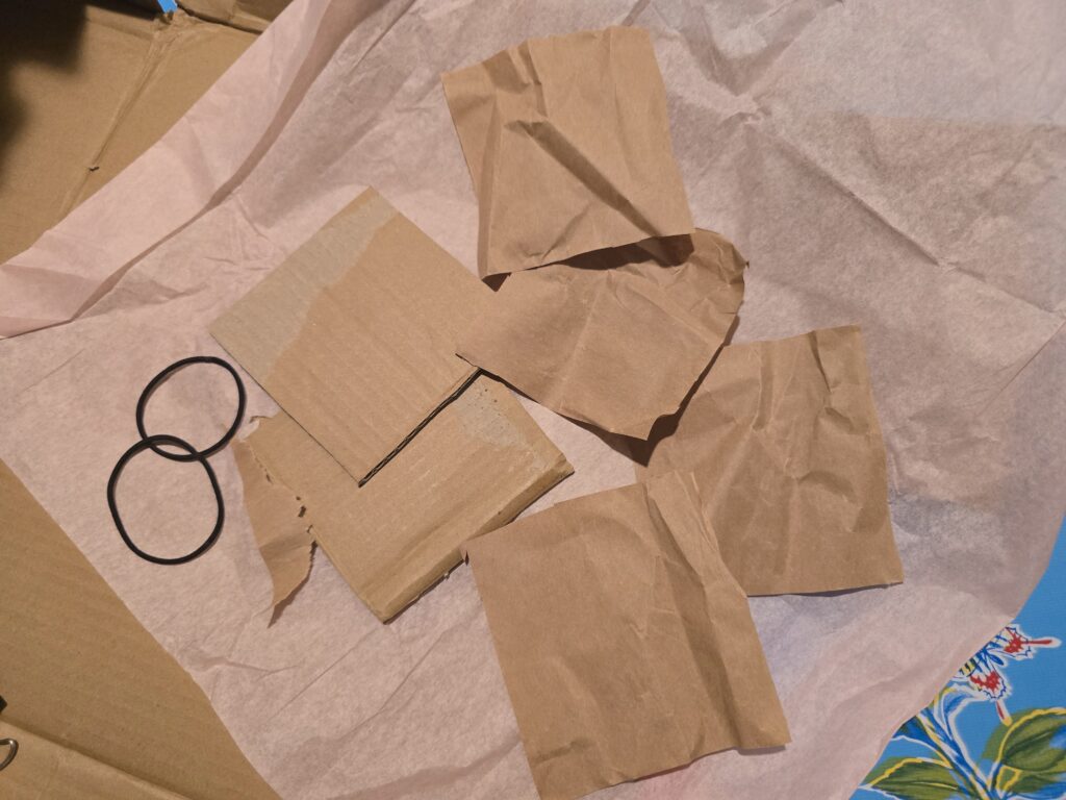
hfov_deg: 73.9
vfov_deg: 58.9
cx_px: 533
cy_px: 400
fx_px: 708
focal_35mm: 23
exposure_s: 1/120
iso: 800
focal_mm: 6.3
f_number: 1.7
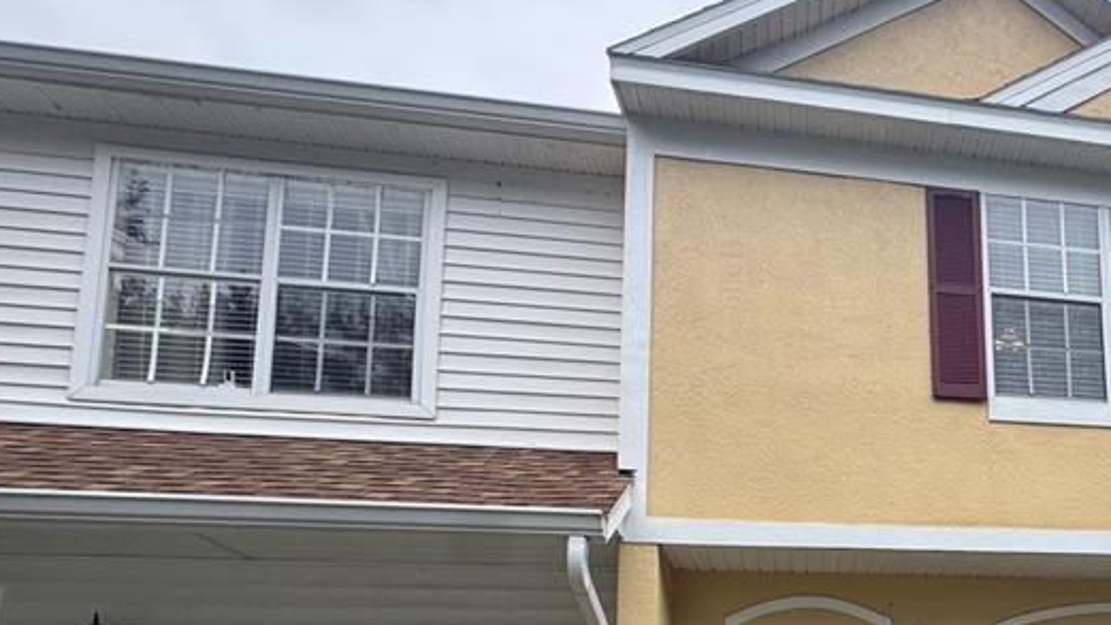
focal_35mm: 30
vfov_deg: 33.8
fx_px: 884
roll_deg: +1.7
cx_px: 996
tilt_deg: +7.8
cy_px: 687
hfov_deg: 55.8
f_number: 2.2
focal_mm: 2.22
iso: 40
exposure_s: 1/308
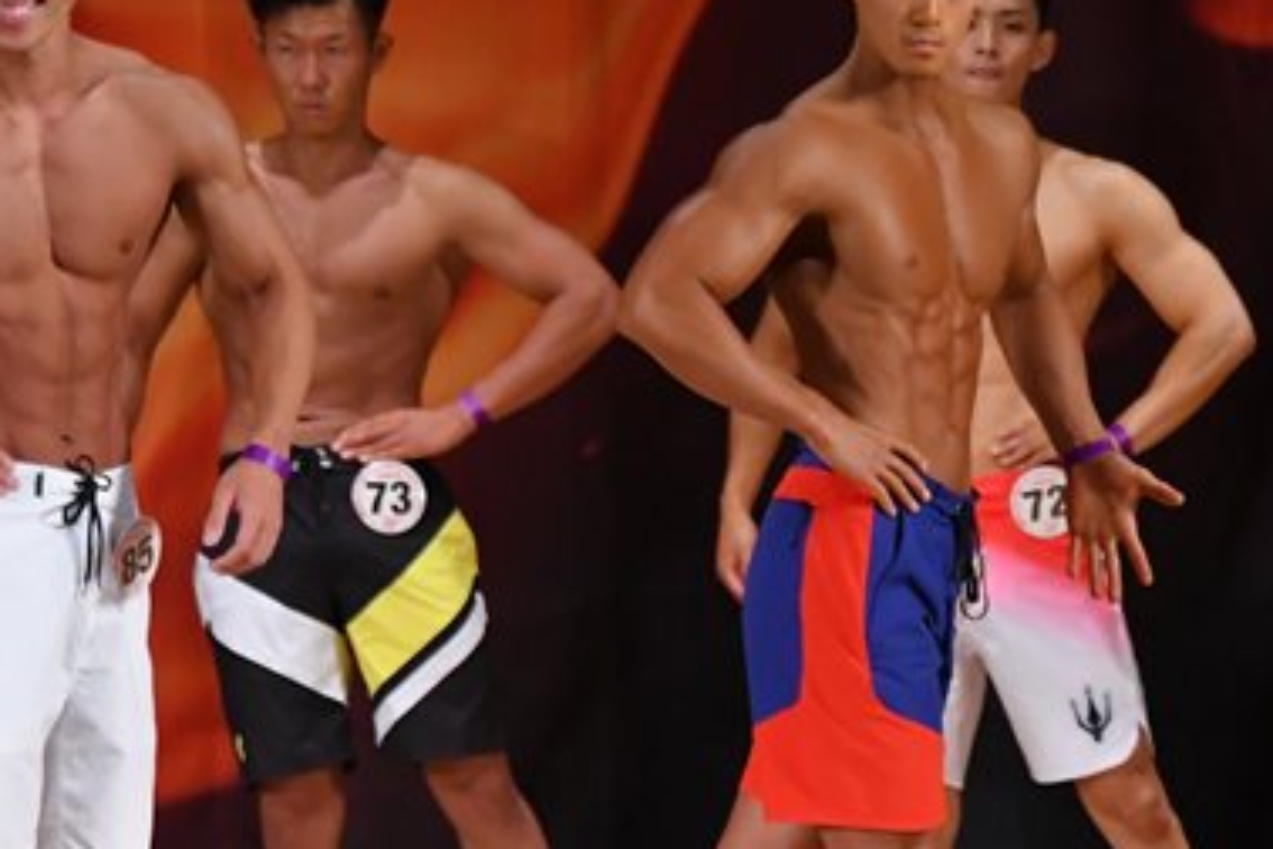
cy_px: 593
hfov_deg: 3.9
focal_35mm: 523
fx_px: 18492
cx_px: 1032
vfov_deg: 2.6
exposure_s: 1/400
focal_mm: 170
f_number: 5.6
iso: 3200
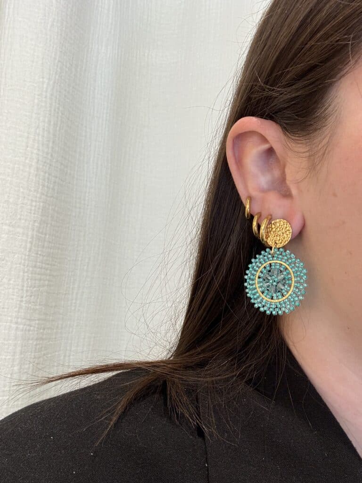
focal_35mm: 30
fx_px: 418
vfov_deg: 60.0
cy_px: 242
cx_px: 181
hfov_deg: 46.8
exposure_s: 1/100
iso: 80
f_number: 1.9
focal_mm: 2.69
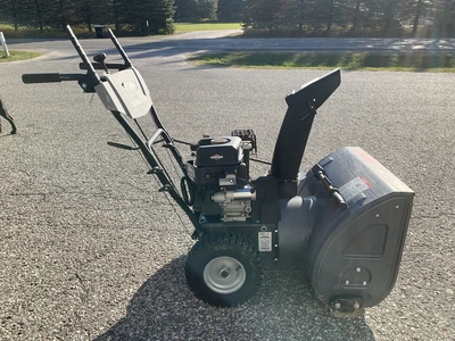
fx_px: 381
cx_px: 228
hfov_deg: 61.7
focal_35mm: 29
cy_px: 170
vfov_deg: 48.2
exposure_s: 1/1035
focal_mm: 3
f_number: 1.8
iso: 25
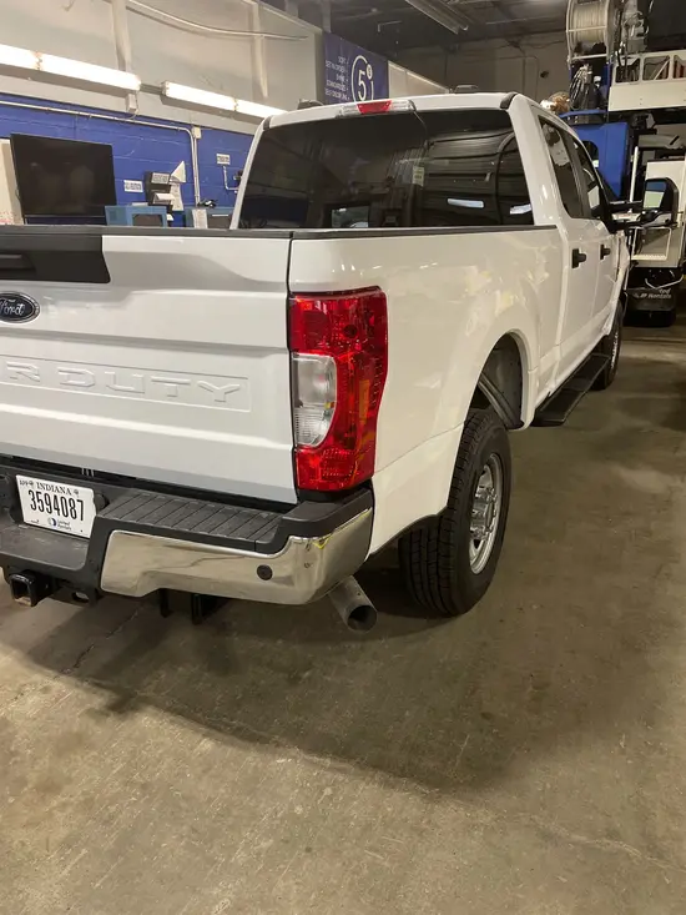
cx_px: 343
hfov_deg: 53.1
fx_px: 687
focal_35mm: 26
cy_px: 458
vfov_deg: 67.3
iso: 160
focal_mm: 4.2
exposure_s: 1/60
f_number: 1.6
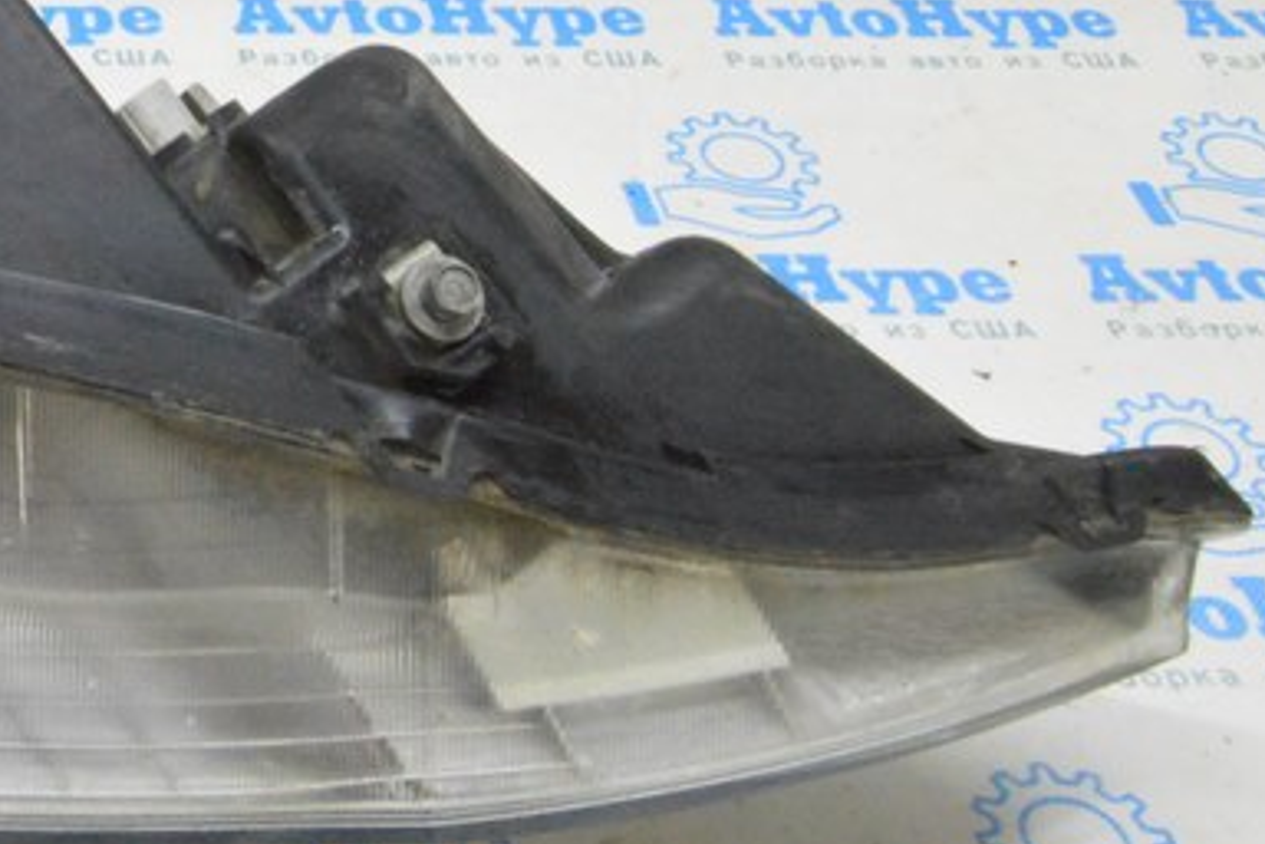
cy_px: -41
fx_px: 2811
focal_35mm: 80
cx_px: -165
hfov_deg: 23.6
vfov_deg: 16.6
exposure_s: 1/15
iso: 6400
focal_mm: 20
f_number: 20
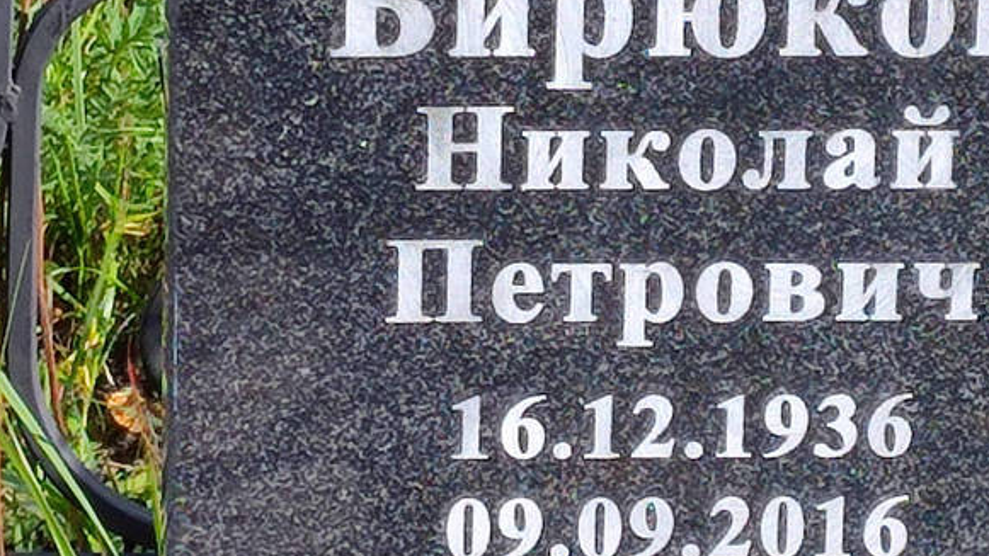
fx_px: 1259
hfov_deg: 42.9
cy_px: 9
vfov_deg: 23.9
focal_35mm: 48
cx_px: 454
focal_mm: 4.7
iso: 50
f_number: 1.79
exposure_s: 1/334
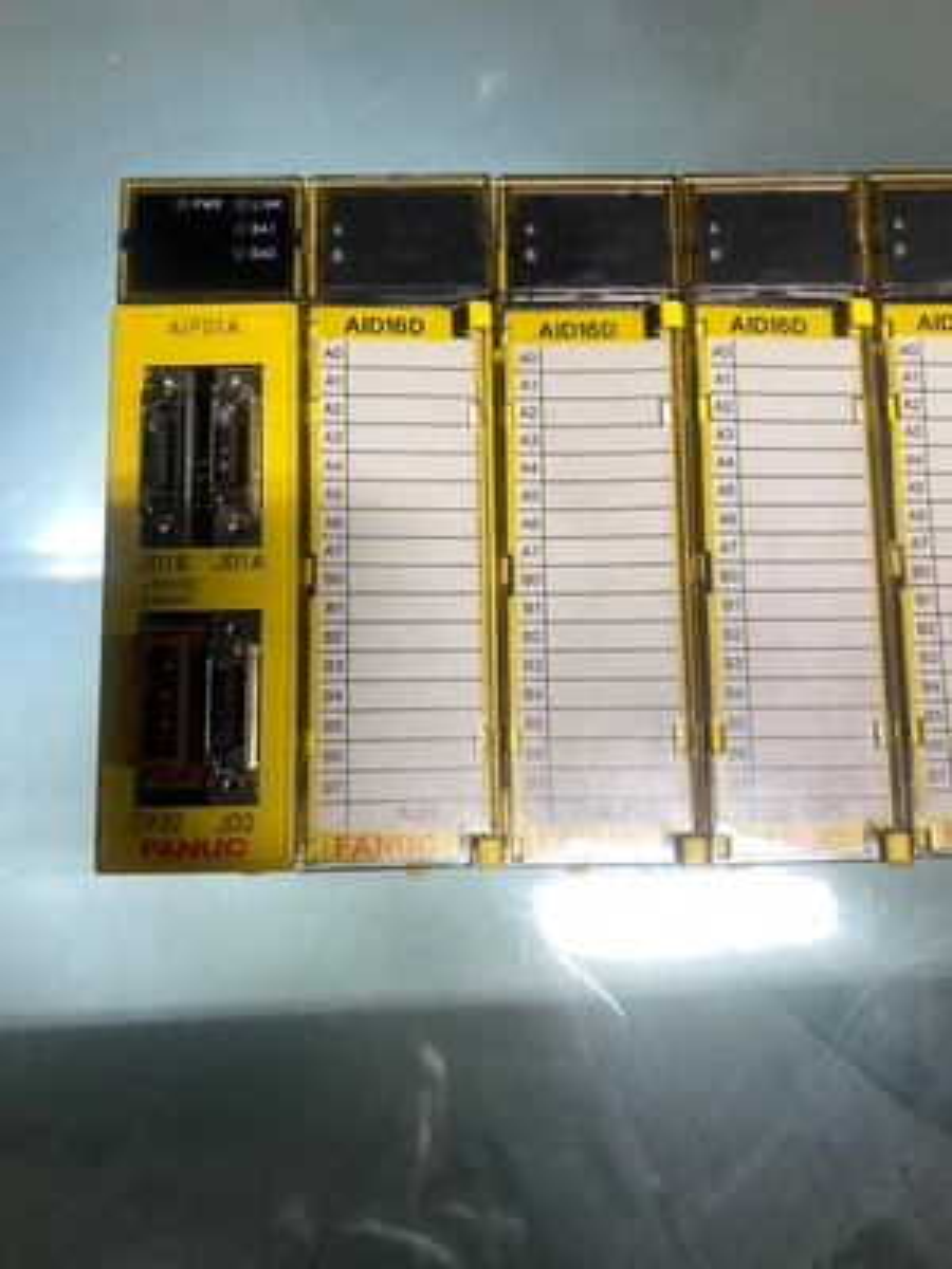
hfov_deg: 53.1
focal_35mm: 26
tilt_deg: -83.1
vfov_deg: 67.3
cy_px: 634
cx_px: 476
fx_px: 953
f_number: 1.8
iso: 80
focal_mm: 4.25
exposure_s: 1/120
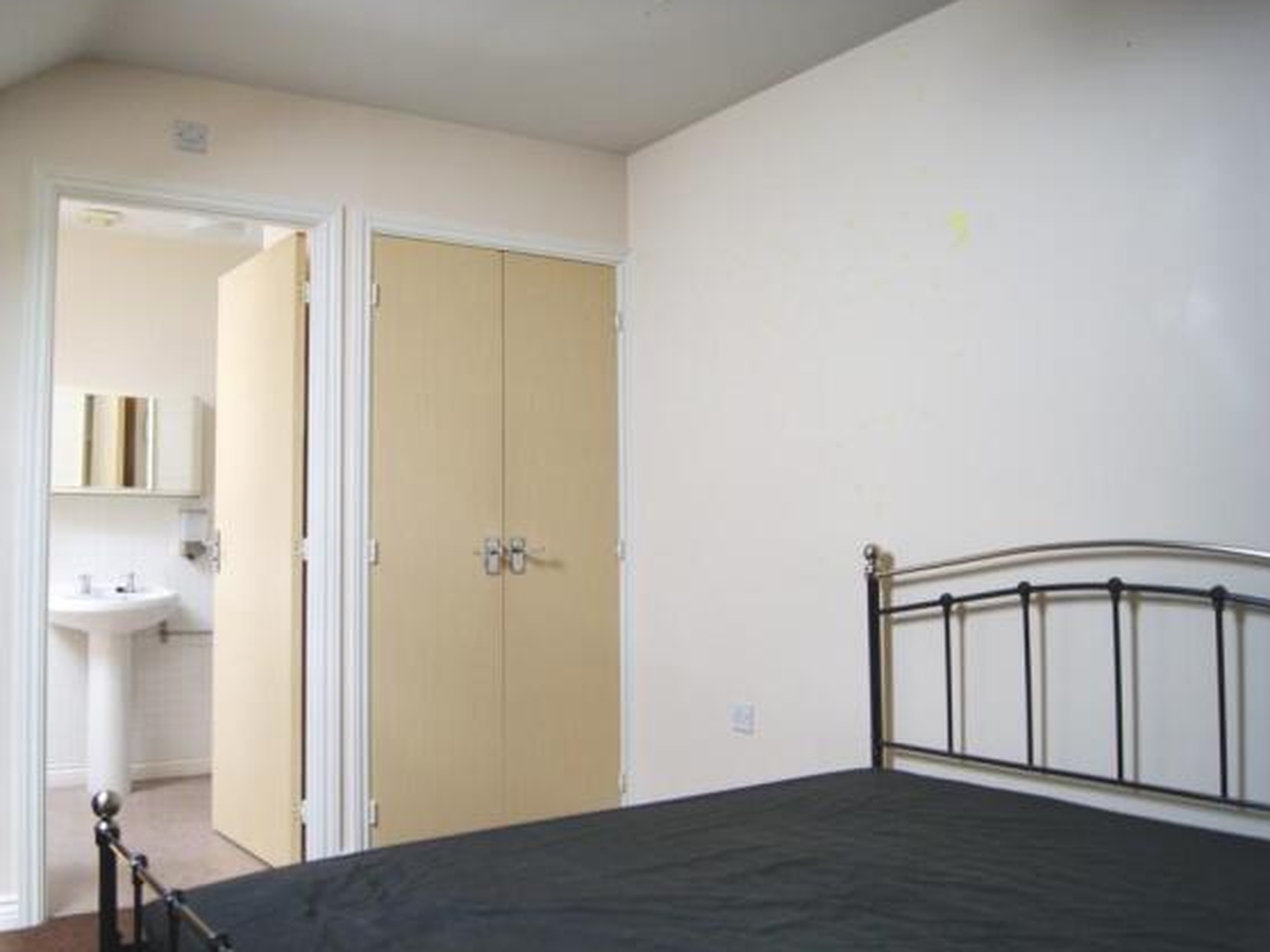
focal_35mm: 44
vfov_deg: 32.9
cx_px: 527
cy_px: 470
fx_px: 1614
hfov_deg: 42.8
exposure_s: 1/50
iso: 125
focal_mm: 26
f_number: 4.5
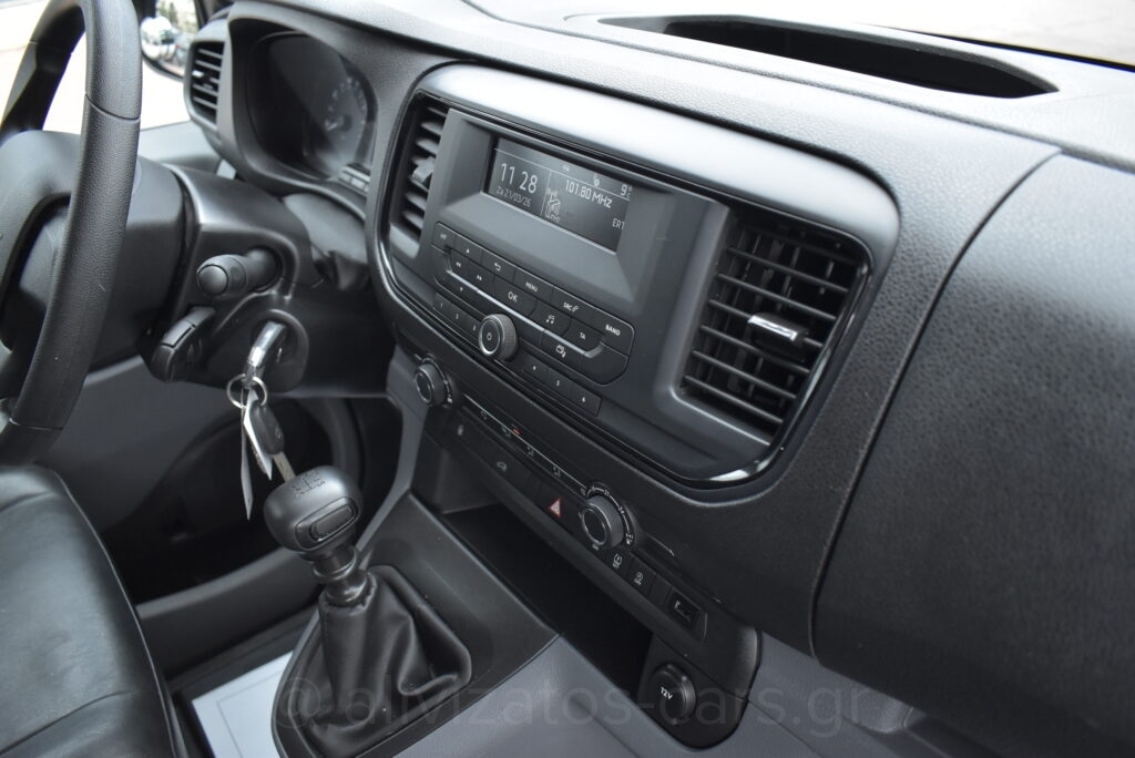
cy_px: 379
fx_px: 852
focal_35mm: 27
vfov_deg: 48.0
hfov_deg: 67.4
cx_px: 568
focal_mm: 18
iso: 1600
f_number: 3.5
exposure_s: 1/800
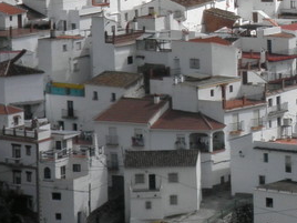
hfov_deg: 5.9
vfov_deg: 4.5
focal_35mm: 332
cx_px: 358
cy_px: 3
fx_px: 2849
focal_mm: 15.6
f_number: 11.9
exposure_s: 1/125
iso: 64
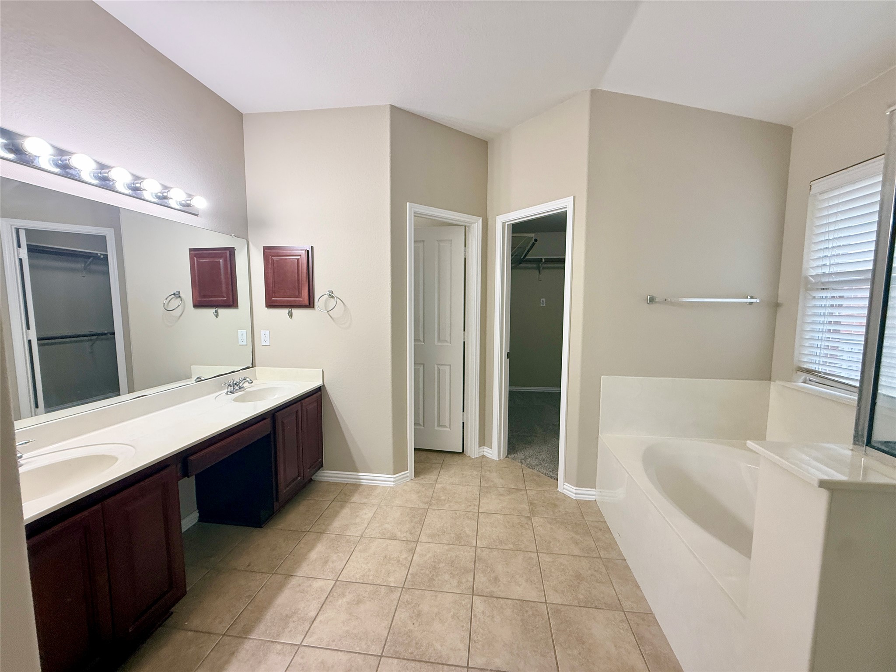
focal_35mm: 14
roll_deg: -0.5
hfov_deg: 102.1
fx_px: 362
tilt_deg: -4.1
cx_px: 448
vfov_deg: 85.7
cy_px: 336
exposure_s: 1/120
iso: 200
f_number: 2.2
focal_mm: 2.22
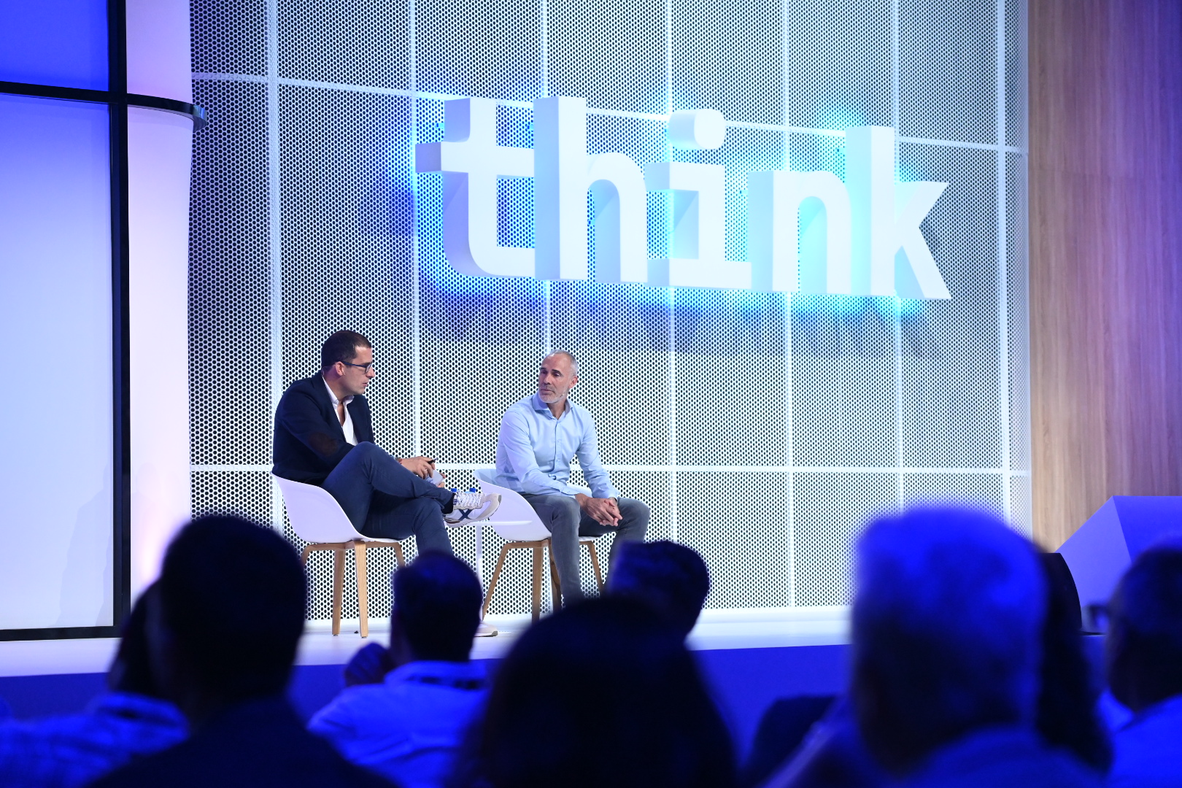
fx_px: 4104
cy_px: 394
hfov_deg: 16.4
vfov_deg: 11.0
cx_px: 591
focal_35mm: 125
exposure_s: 1/400
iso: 6400
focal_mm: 125
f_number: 5
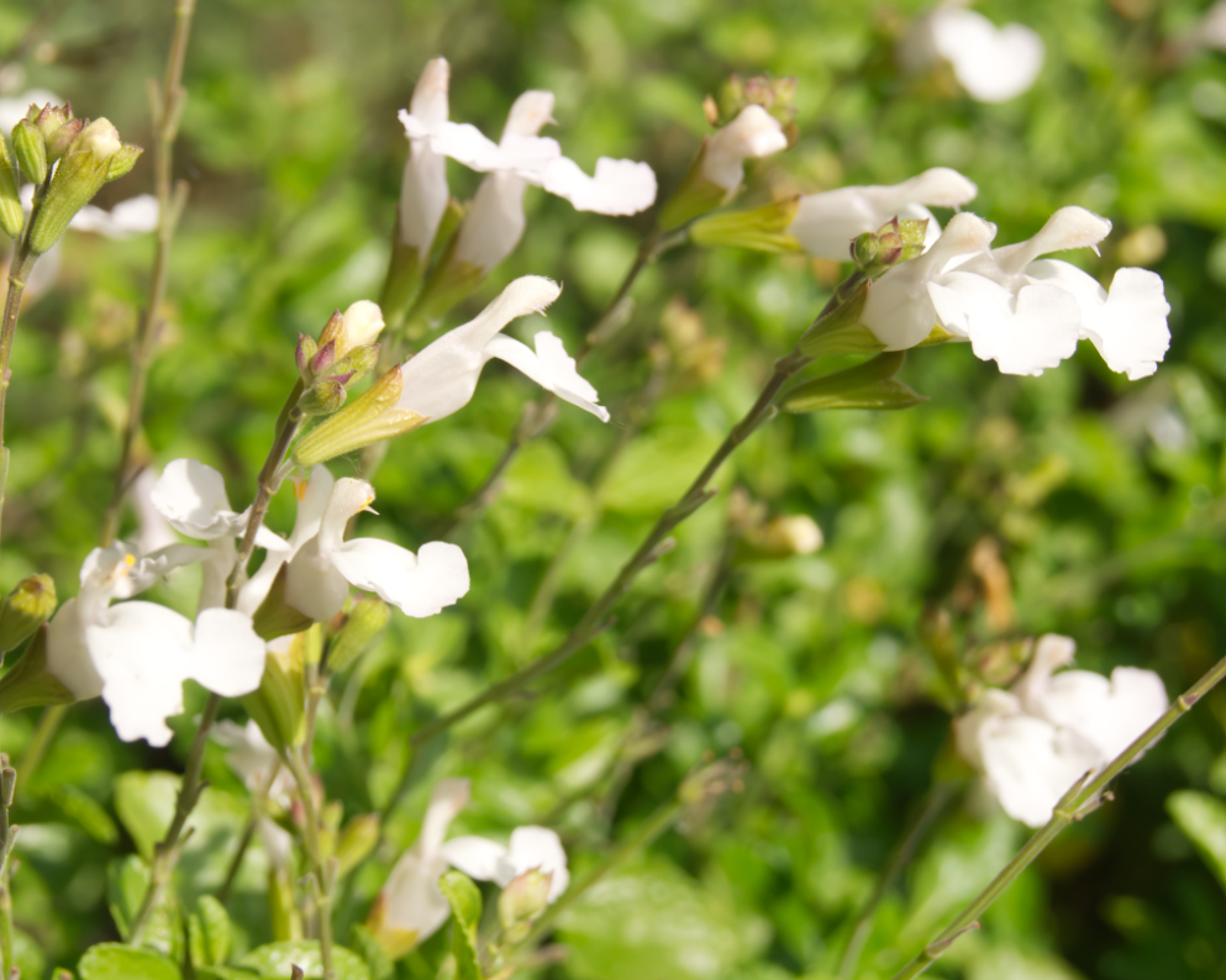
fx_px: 3394
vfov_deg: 16.4
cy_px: 491
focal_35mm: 94
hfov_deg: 20.5
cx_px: 535
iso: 320
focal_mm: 55
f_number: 10
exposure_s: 1/320
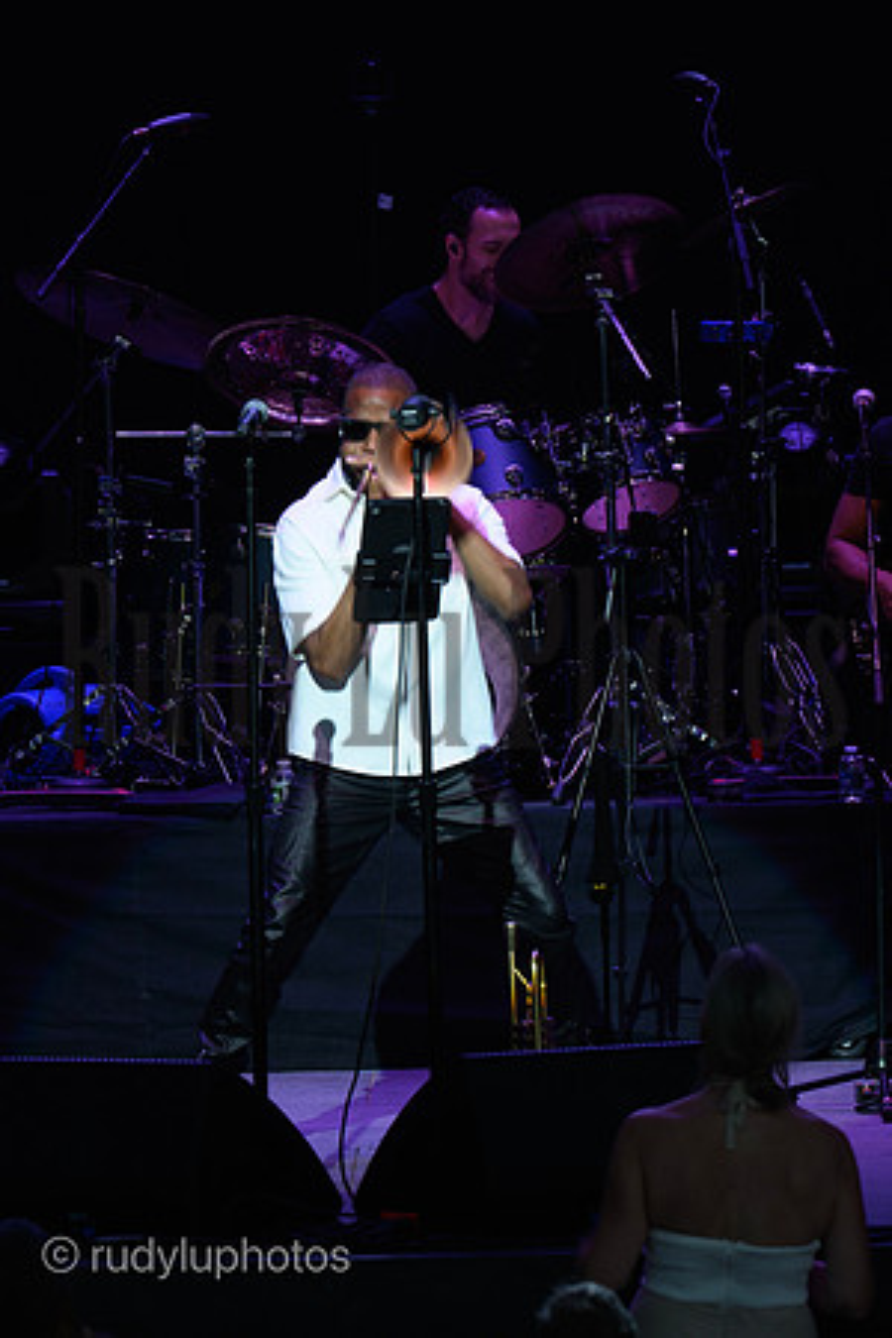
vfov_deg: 6.9
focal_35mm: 300
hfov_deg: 4.6
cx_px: 446
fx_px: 11149
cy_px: 669
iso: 320
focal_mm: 200
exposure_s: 1/50
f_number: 6.3
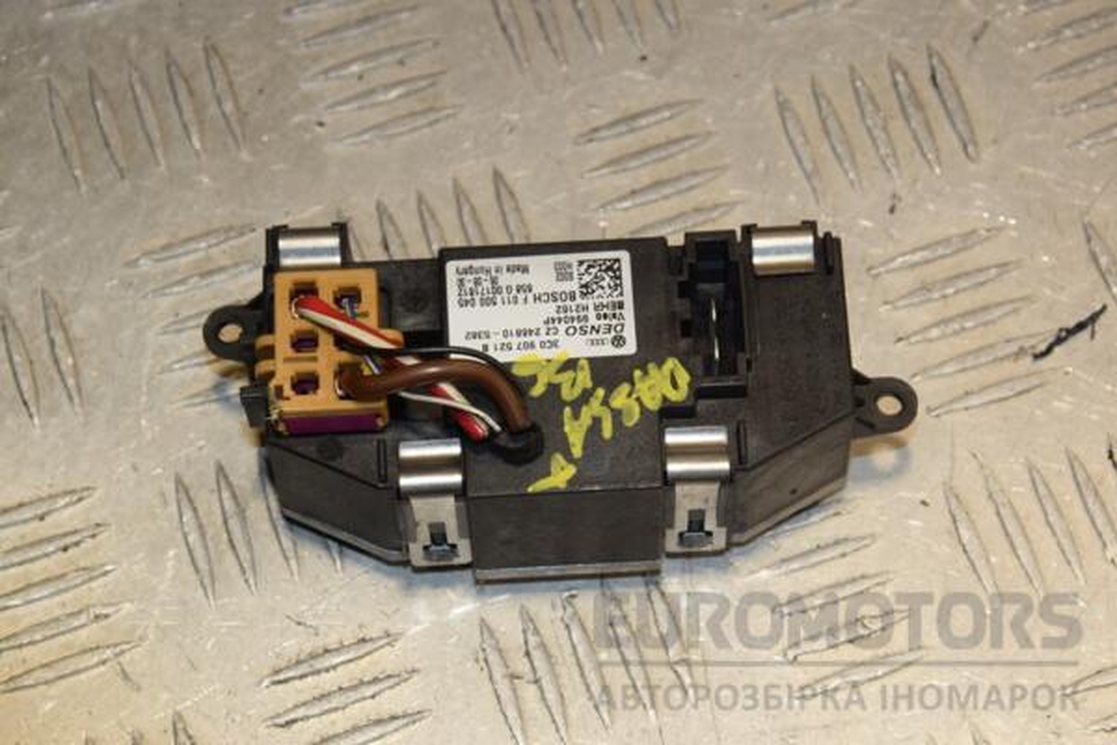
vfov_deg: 13.0
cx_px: 558
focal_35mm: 105
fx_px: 3258
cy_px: 372
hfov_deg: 19.5
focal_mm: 70
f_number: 9
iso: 800
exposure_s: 1/200
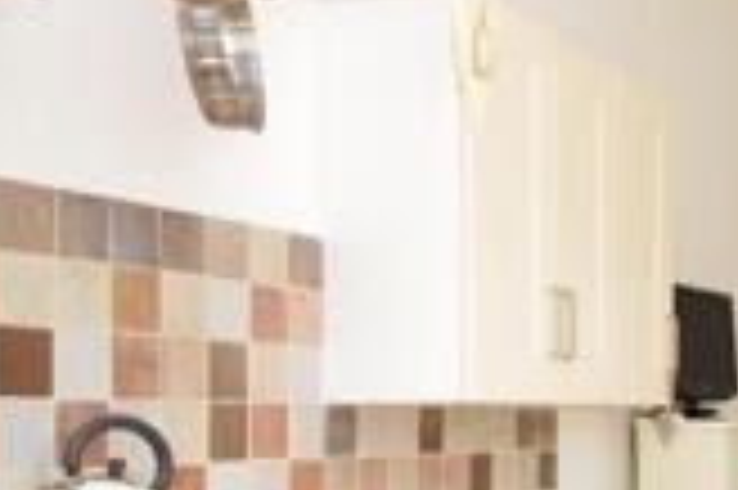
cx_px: 810
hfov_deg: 26.9
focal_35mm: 69
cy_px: 427
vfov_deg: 19.4
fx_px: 1413
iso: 200
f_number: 5
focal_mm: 11.5
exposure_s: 1/5
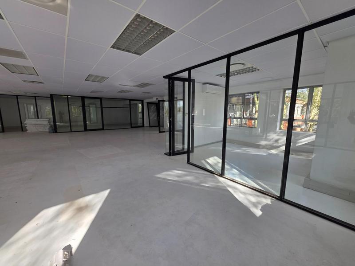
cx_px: 178
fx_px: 133
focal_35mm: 13
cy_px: 133
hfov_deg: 106.2
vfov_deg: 89.9
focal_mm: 2.2
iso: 40
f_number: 1.9
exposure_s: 1/272
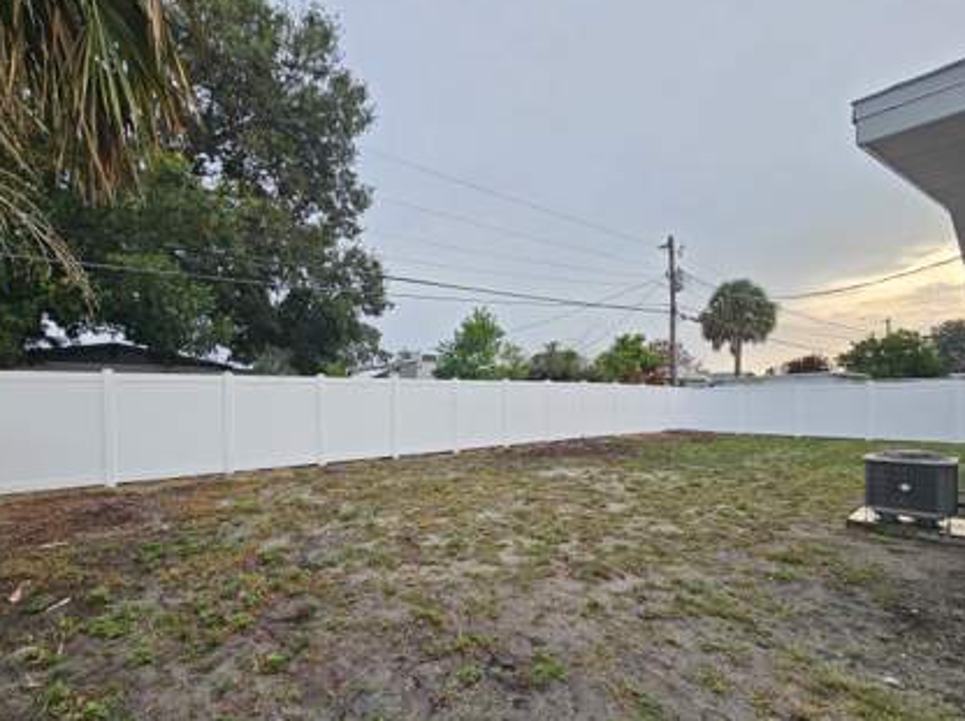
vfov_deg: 81.3
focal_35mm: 15
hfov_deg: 97.7
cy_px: 402
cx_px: 420
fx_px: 418
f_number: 2.2
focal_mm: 2.2
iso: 50
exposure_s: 1/299
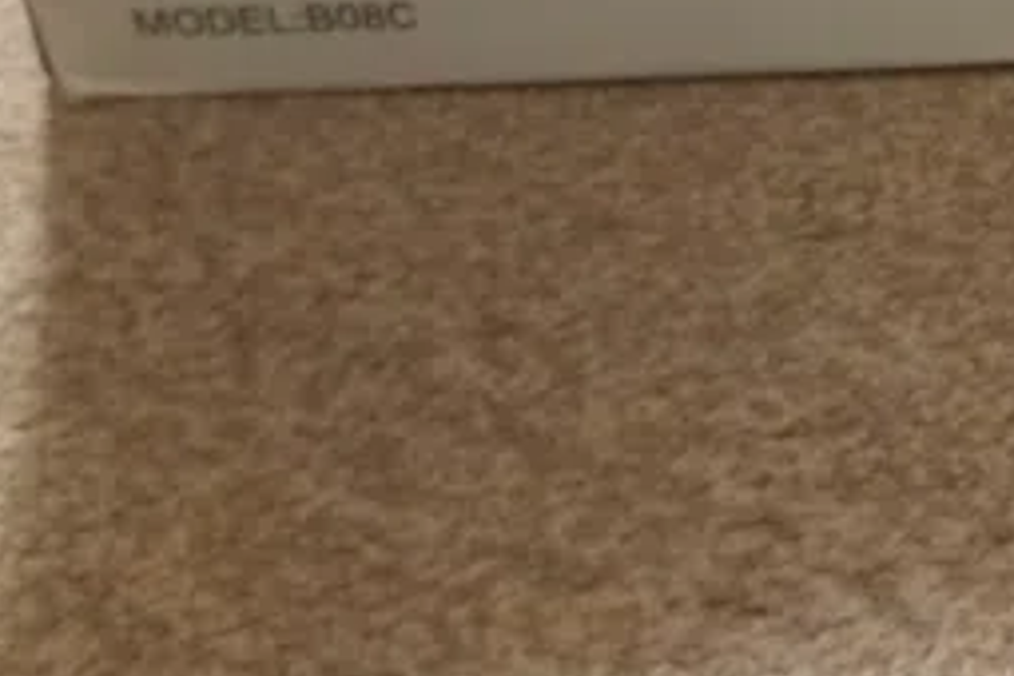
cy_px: -199
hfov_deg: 26.2
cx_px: 1245
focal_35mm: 68
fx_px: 1915
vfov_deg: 18.6
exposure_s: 1/14.3
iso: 4978
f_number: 1.8
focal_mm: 3.96
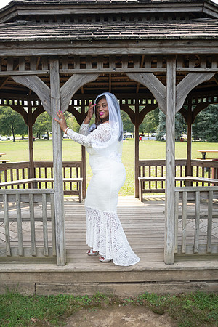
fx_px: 327
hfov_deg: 36.9
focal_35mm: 36
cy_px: 164
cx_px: 109
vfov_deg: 53.1
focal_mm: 35
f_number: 3.7
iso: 800
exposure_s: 1/1600
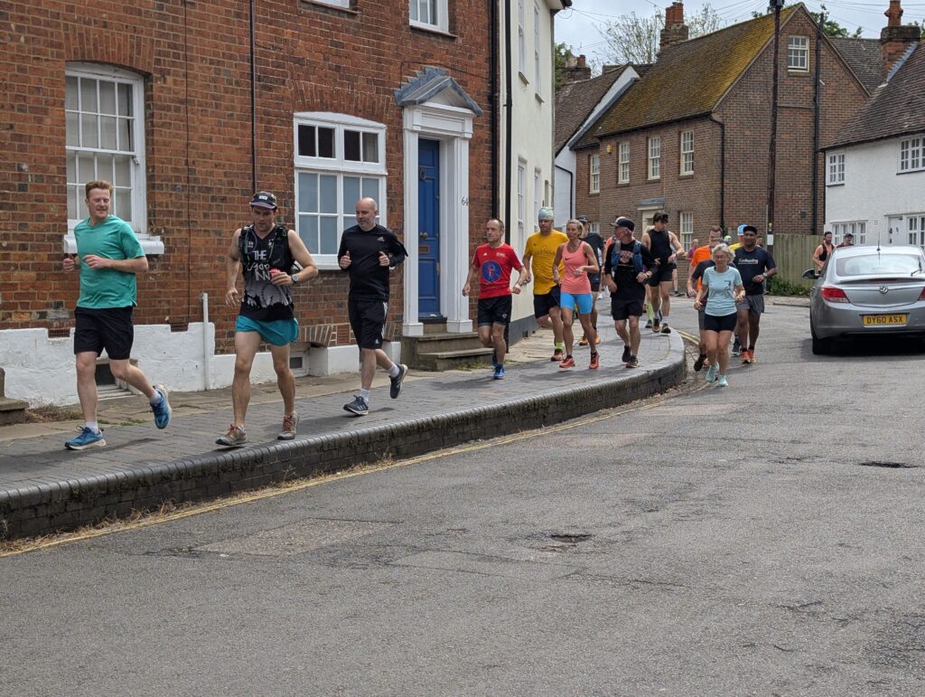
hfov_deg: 38.9
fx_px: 1311
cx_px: 462
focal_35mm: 49
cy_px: 348
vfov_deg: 29.7
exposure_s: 1/1266
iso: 22
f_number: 1.68
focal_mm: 6.9
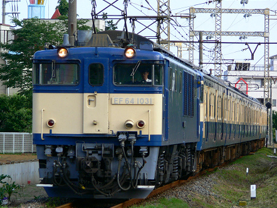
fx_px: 1729
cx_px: 142
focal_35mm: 216
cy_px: 98
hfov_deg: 9.2
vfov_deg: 6.9
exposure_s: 1/320
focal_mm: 42.2
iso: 80
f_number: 4
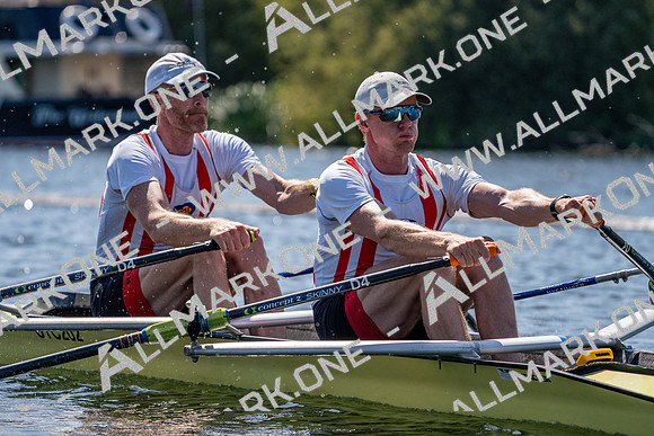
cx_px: 327
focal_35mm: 266
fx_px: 4833
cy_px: 218
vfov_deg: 5.2
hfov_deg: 7.7
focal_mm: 266
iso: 250
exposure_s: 1/2000
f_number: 5.6
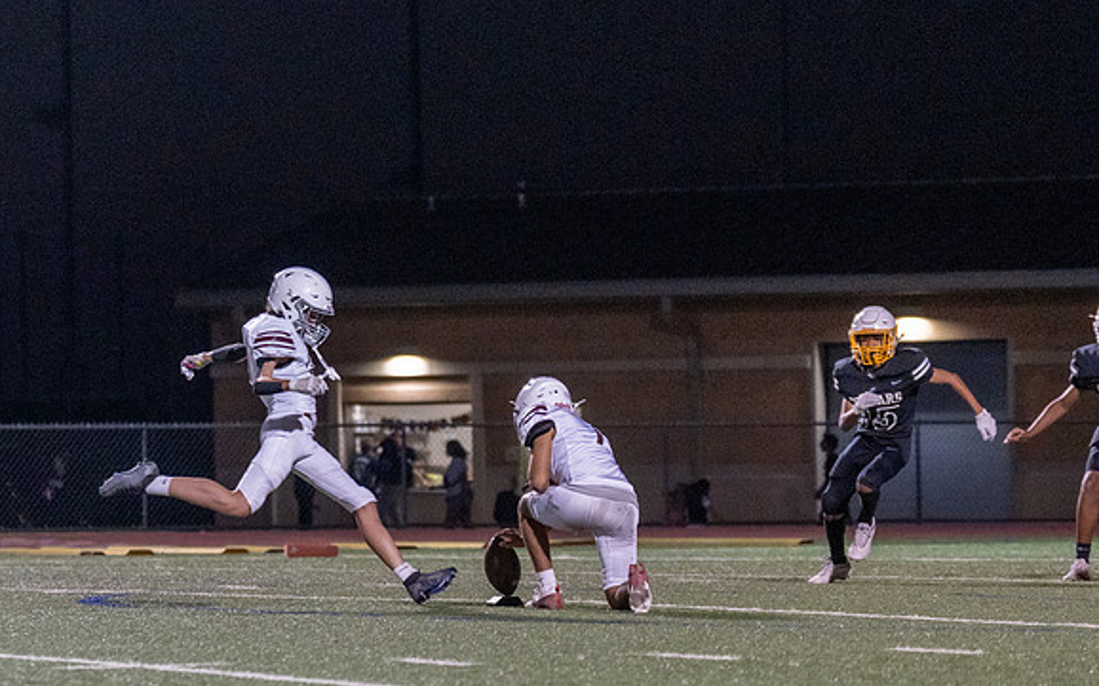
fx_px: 6049
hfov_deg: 10.4
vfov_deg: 6.5
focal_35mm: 202
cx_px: 343
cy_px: 431
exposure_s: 1/1000
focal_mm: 97
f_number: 2.8
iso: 2000
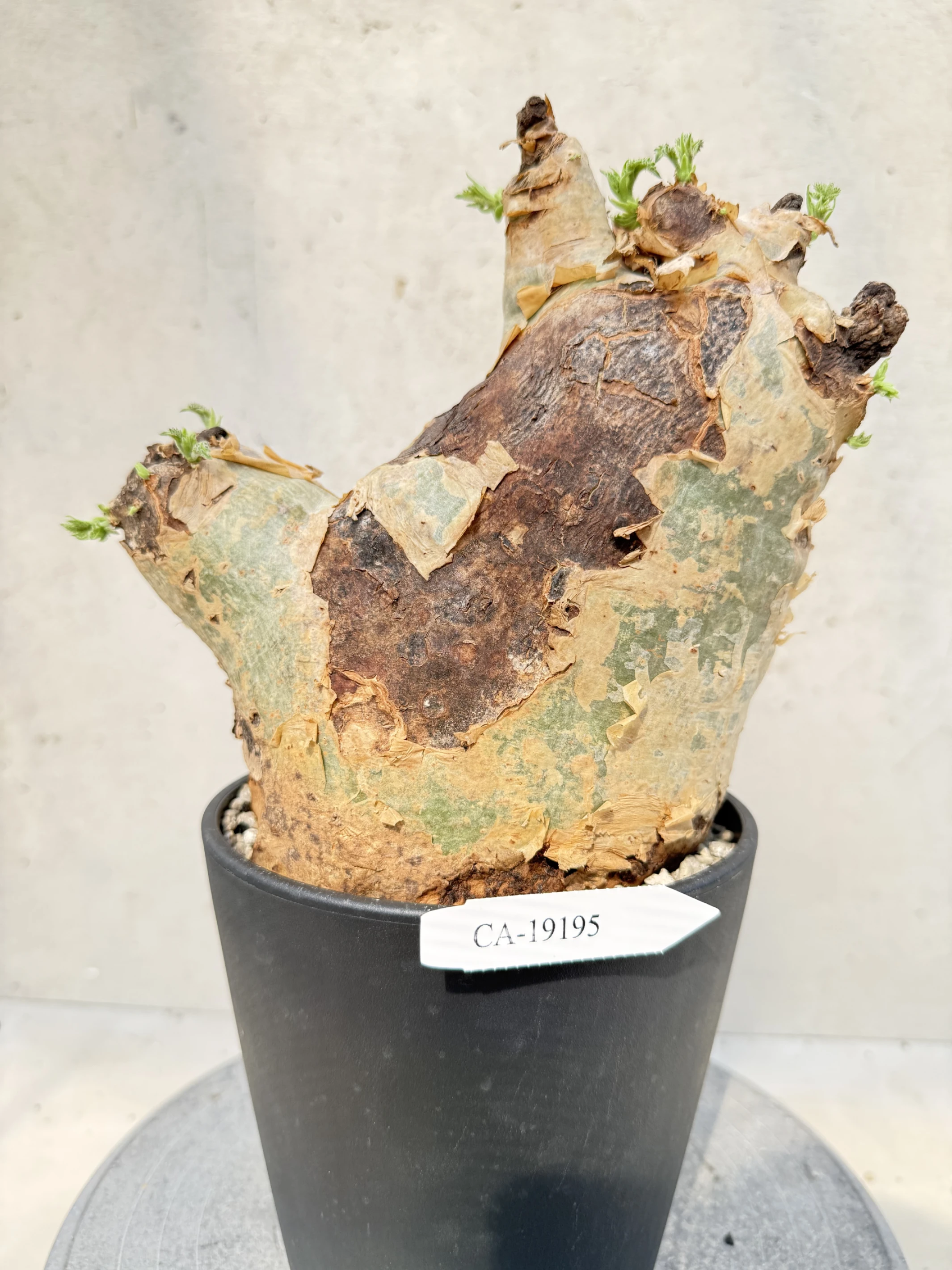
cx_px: 476
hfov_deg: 56.8
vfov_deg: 71.6
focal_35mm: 24
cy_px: 635
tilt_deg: -6.8
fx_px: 880
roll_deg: -1.0
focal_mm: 6.76
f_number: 1.78
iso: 100
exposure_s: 1/315
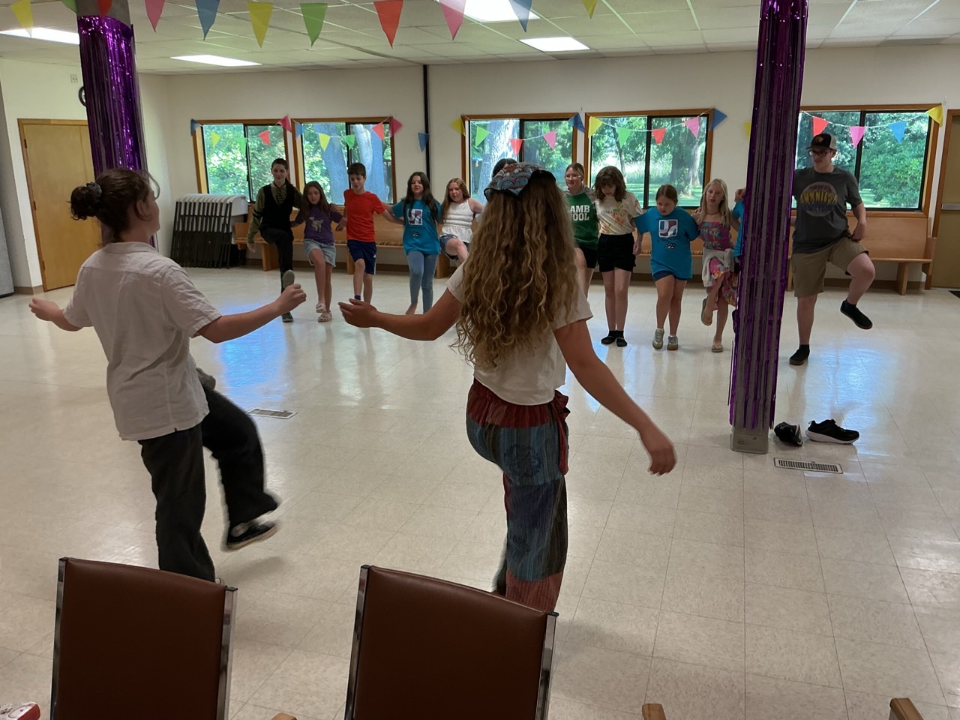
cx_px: 480
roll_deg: +0.3
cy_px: 360
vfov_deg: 48.2
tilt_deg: -16.0
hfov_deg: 61.7
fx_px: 804
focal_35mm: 29
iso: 50
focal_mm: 3
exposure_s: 1/60
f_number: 1.8
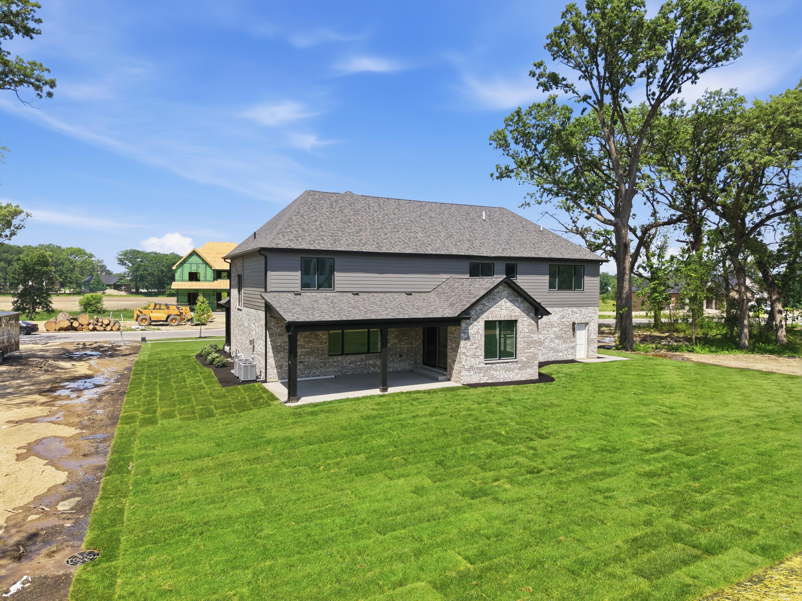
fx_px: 556
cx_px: 401
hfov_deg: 71.6
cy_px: 300
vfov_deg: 56.8
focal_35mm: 24
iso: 160
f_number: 1.8
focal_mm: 8.7
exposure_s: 1/3200
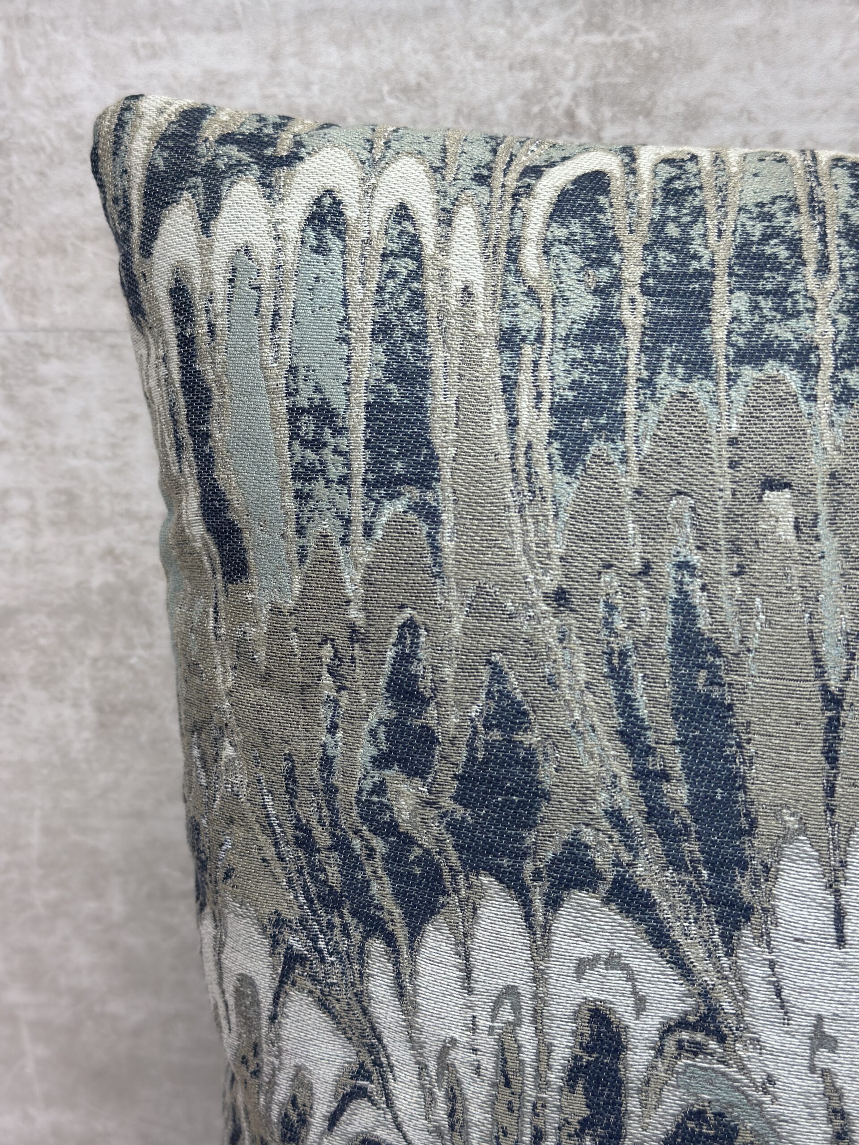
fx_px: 1588
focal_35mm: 48
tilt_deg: -18.5
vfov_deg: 39.7
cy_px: 572
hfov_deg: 30.3
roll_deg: +0.8
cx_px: 430
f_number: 1.78
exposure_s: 1/214
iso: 80
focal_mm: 6.86
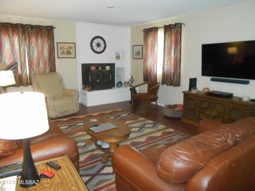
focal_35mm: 26
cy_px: 96
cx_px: 128
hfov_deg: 67.3
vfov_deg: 53.1
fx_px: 192
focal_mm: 4.6
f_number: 3.2
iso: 640
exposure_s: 1/25
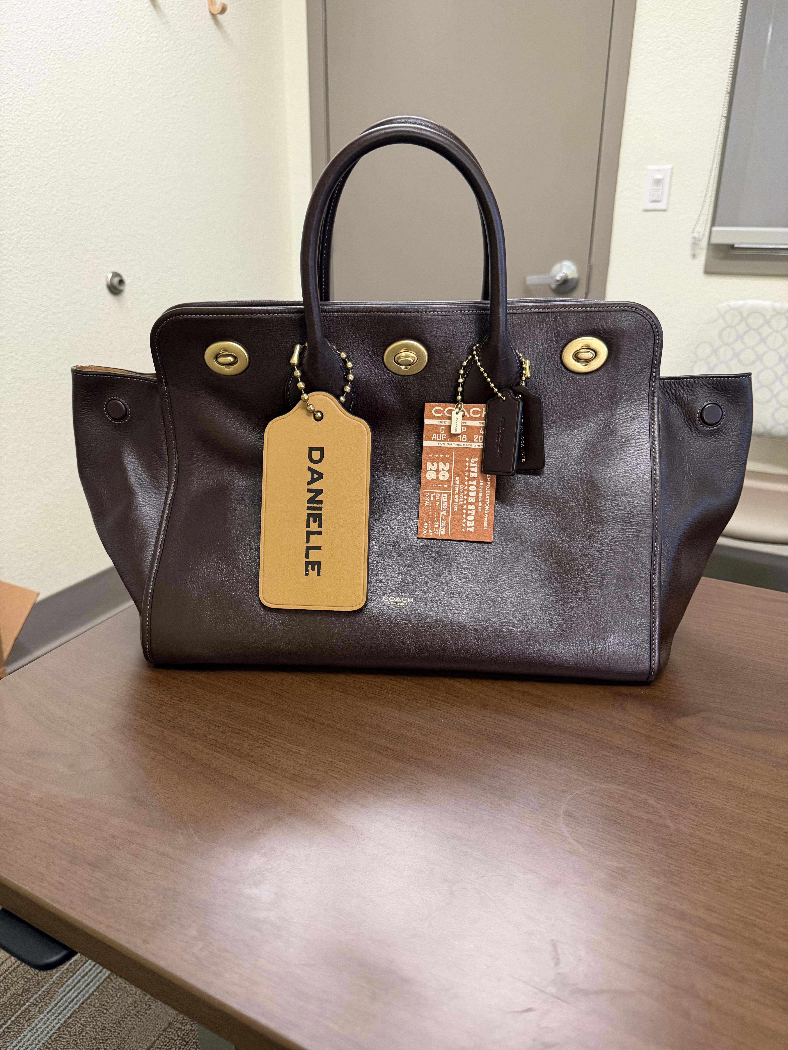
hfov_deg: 56.8
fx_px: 728
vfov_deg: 71.6
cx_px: 394
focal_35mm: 24
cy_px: 525
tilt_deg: -22.0
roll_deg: -0.5
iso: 400
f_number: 1.78
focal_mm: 6.76
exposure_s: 1/50
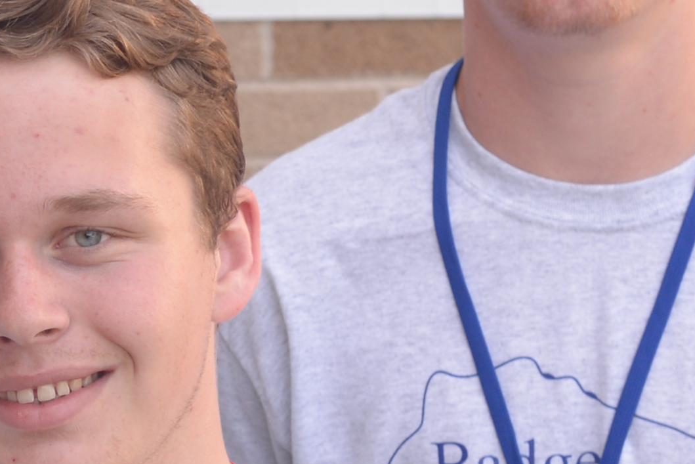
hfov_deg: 6.9
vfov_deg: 4.8
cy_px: 289
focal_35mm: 284
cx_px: -824
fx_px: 5485
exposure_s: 1/200
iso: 400
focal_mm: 50
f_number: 5.6
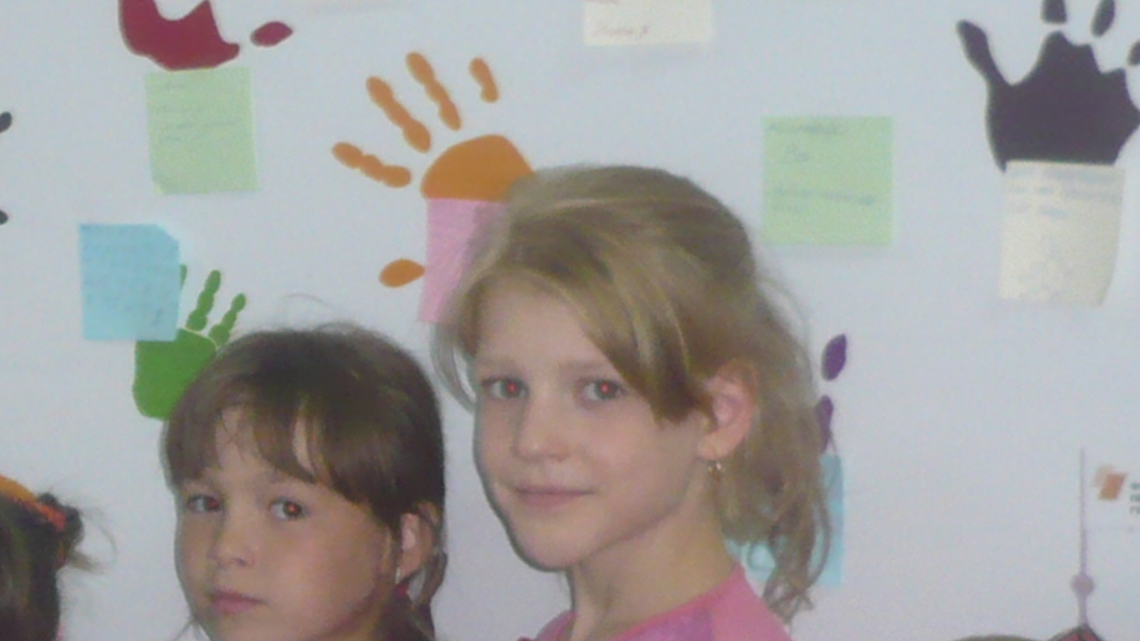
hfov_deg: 16.6
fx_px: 3809
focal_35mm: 126
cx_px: -51
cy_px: 360
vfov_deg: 9.6
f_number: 2.8
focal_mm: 5.8
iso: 200
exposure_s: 1/30
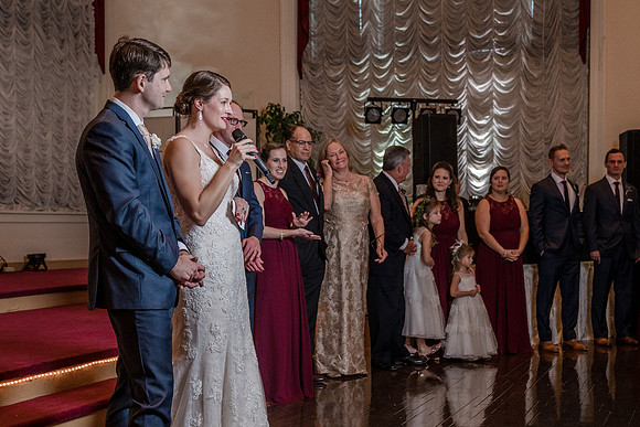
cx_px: 353
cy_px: 253
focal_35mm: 54
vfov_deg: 25.0
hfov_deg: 36.8
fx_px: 960
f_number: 4
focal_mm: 36
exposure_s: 1/100
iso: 2000
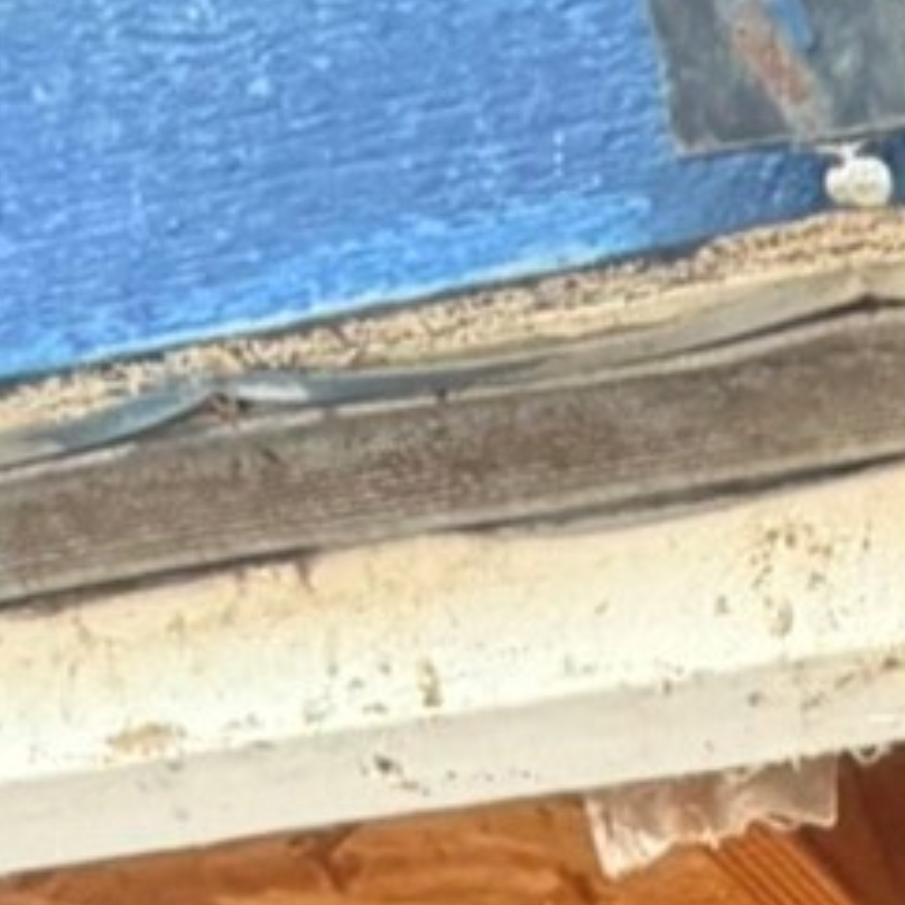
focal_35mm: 98
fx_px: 2899
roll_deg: -0.5
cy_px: 3010
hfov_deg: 14.7
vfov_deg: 10.1
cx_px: 1791
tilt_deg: -5.7
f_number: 2.2
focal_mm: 2.22
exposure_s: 1/121
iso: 250
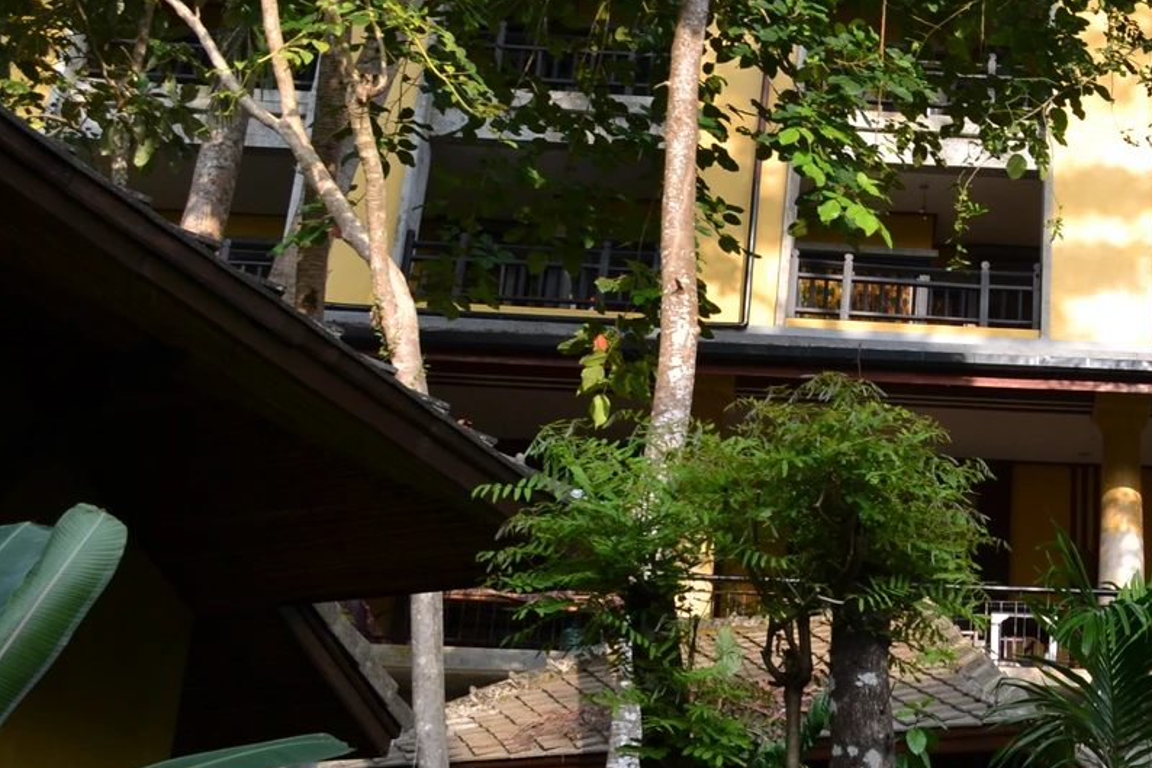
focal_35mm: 68
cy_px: 171
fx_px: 2175
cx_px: 1217
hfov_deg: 27.5
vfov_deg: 19.8
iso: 100
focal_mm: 18
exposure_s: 1/125
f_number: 5.6
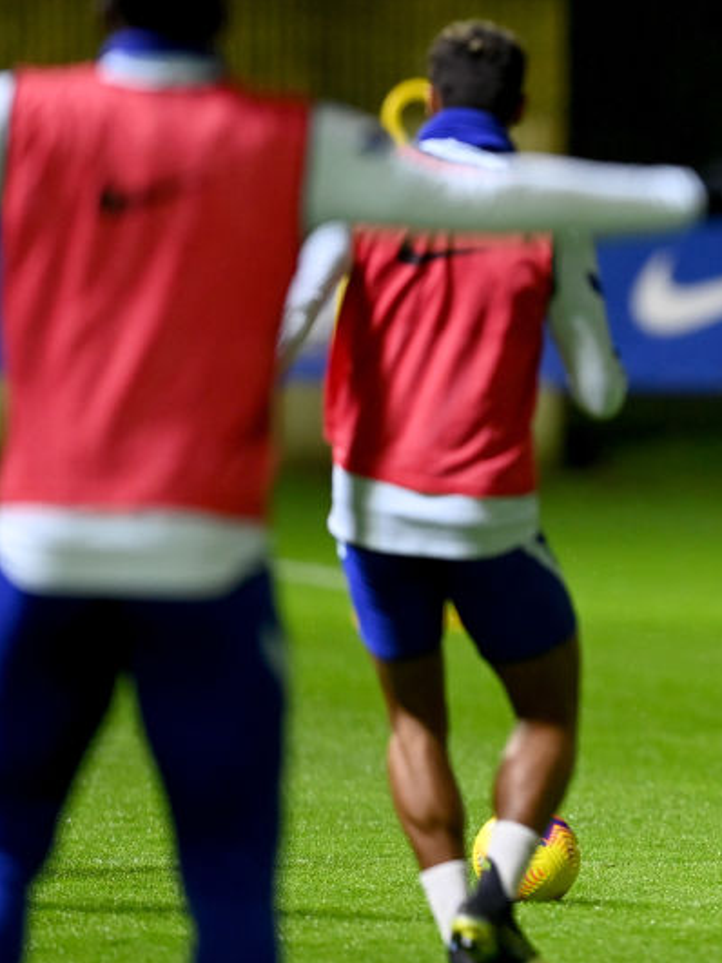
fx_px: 20643
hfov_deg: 2.0
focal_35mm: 742
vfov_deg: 2.7
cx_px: 854
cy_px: 442
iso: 2500
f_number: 2.8
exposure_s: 1/1000
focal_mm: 400
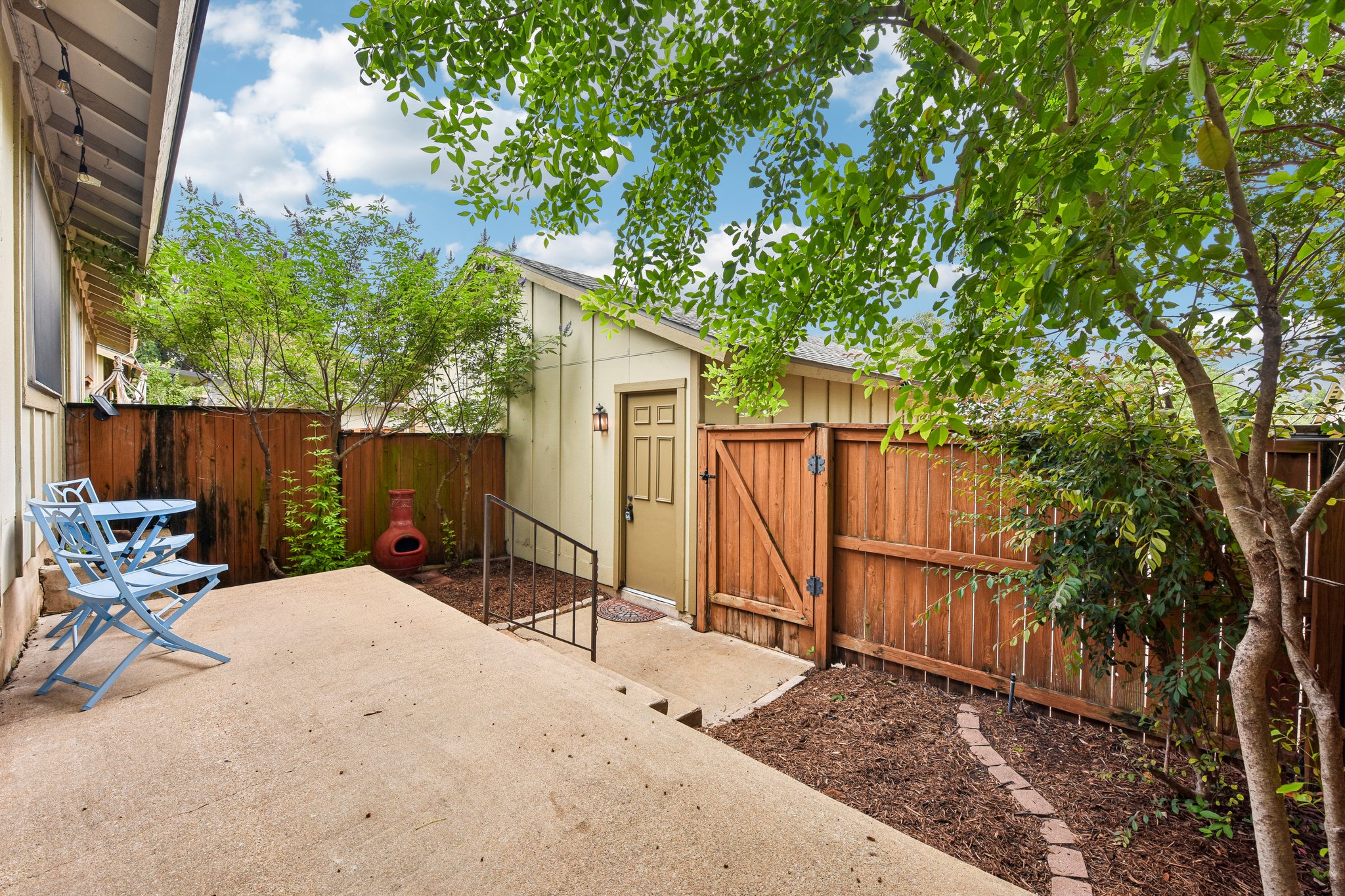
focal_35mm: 14
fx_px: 523
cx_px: 672
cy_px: 448
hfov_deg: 104.3
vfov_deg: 81.2
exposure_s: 1/80
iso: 100
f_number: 8
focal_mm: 14
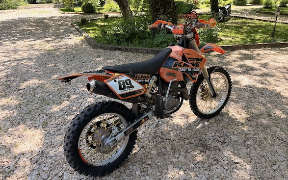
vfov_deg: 47.6
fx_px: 204
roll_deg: +0.8
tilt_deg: -23.8
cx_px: 145
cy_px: 90
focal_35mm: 26
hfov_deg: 70.4
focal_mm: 6.76
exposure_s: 1/438
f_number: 1.78
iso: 100
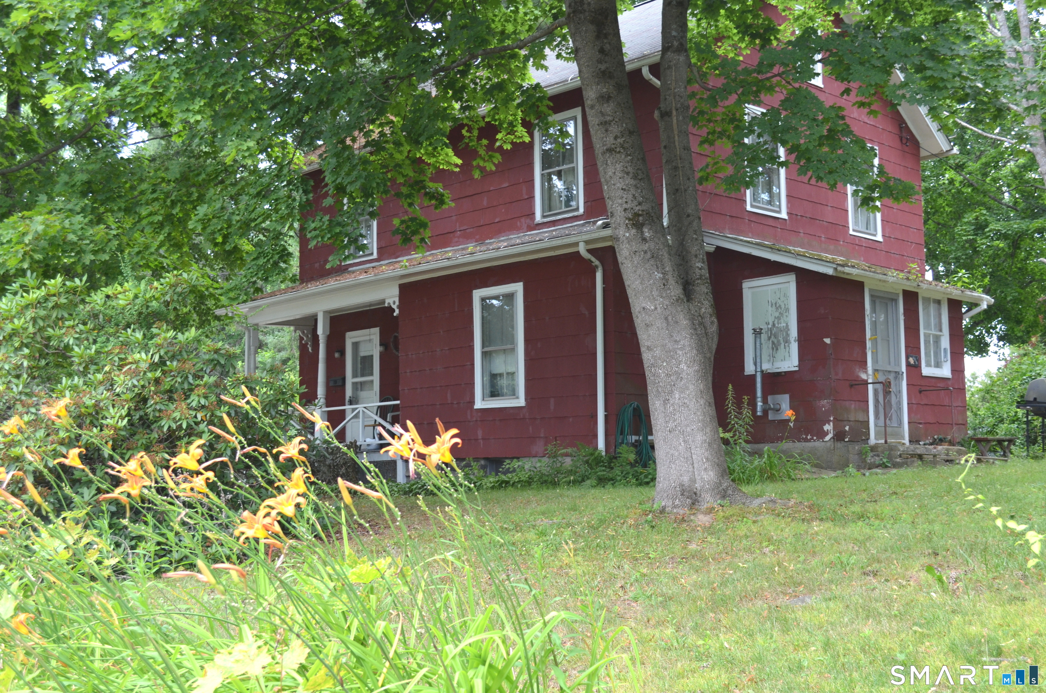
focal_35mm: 42
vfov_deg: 31.8
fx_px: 1218
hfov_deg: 46.5
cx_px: 523
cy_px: 346
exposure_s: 1/125
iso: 400
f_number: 5.6
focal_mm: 28
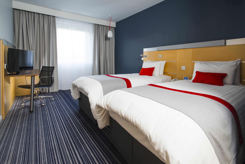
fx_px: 116
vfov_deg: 70.5
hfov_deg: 93.3
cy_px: 82
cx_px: 122
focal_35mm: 17
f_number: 10
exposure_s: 1/2
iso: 500
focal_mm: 17
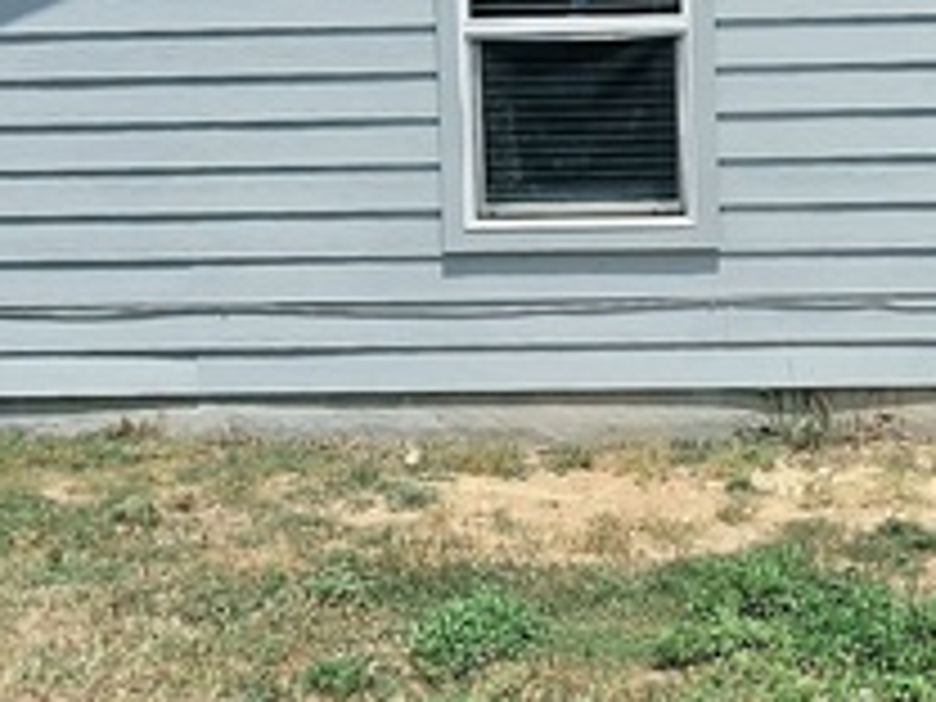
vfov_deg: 28.2
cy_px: -256
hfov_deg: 40.4
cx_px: 958
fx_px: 1082
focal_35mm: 40
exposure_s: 1/5000
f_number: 2.2
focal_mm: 2.2
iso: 100
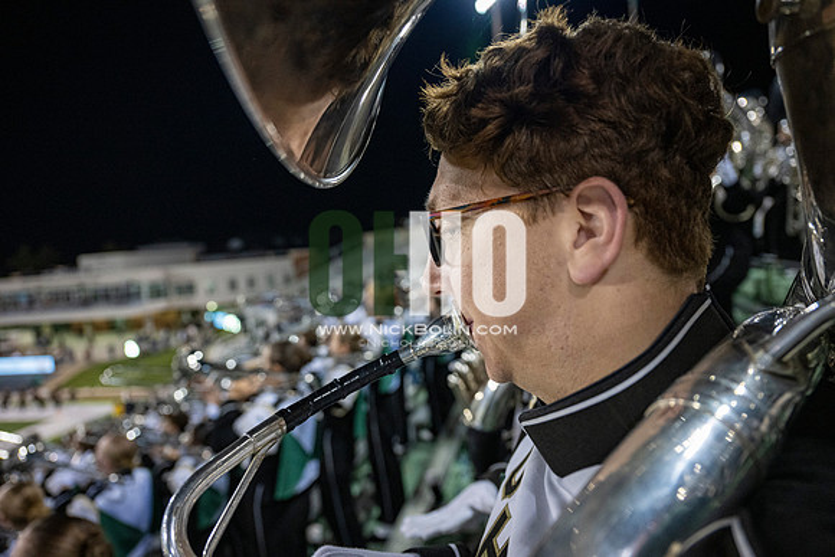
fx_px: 557
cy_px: 278
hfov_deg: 73.7
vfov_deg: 53.2
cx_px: 418
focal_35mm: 24
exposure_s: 1/500
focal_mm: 24
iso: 2000
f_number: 3.2
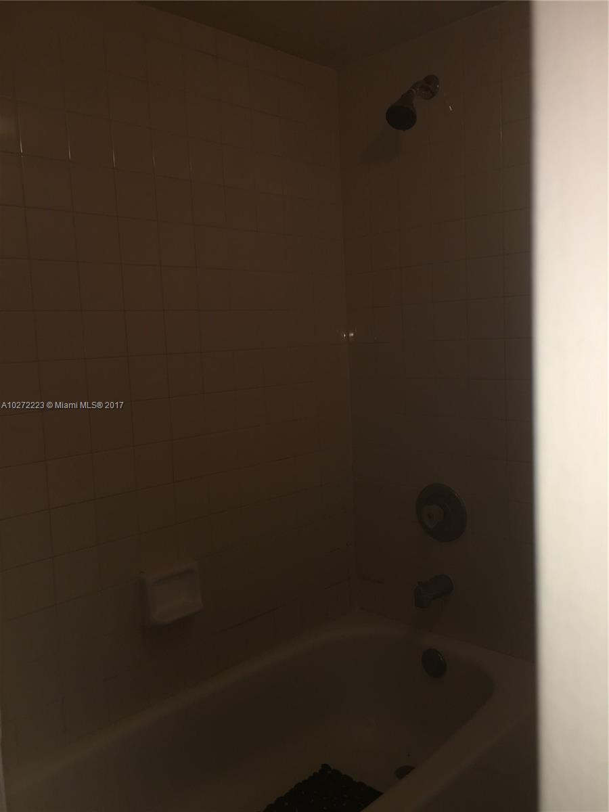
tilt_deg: -5.6
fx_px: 680
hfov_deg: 48.2
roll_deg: +3.1
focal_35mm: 29
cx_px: 304
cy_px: 406
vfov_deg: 61.7
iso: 25
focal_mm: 4.15
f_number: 2.2
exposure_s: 1/81
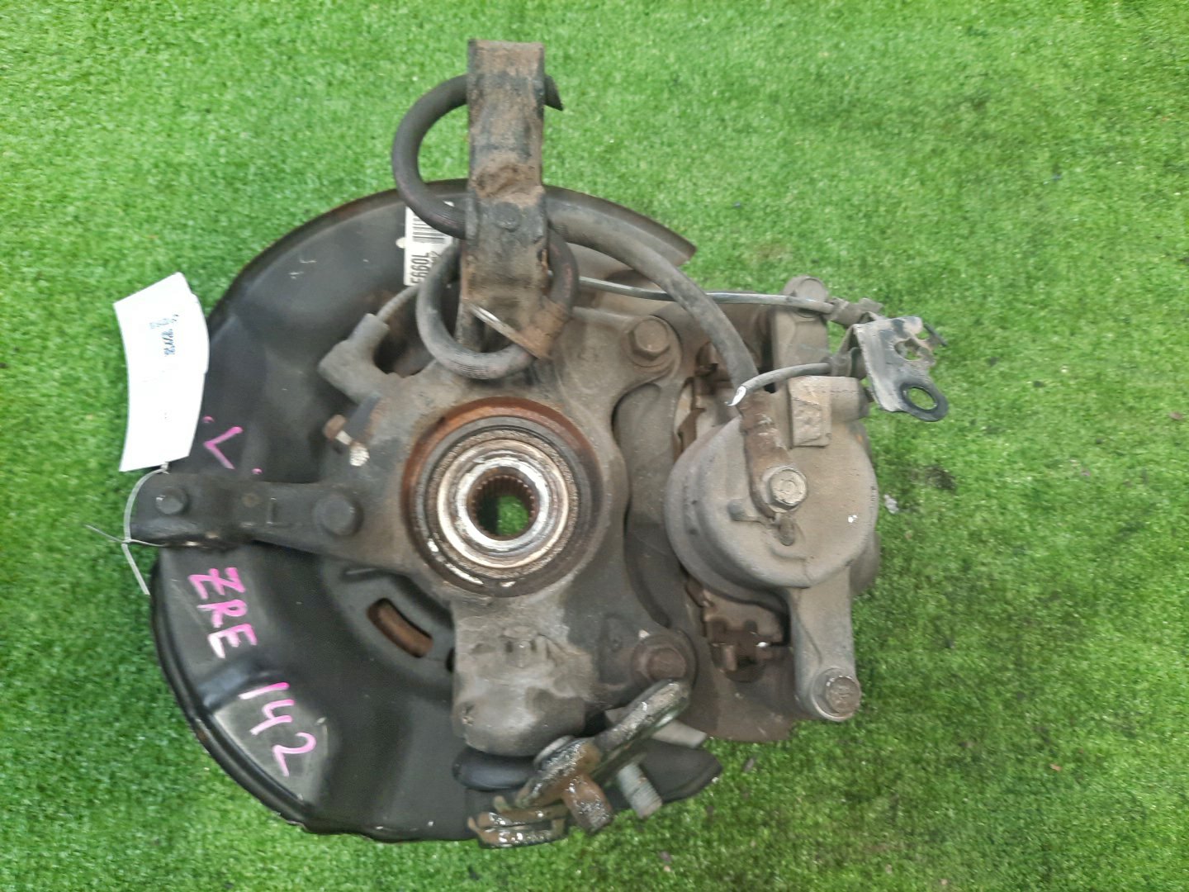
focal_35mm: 25
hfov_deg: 69.4
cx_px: 594
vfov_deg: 54.9
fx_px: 859
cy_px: 446
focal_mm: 4.6
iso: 318
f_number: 2
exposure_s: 1/33
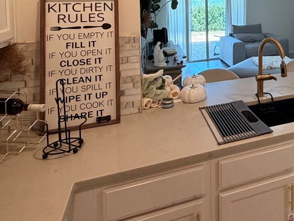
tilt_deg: -2.7
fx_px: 306
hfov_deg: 44.7
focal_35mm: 36
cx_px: 285
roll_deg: +0.9
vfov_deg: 36.1
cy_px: 5
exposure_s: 1/120
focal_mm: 2.22
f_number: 2.2
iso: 320
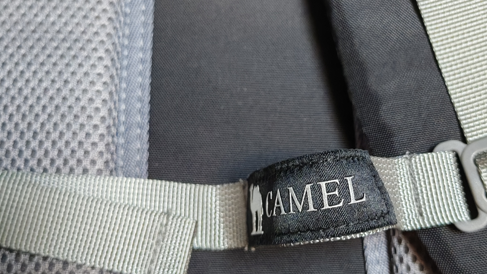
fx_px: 659
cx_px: 293
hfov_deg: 40.4
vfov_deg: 23.3
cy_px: 80
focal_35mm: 51
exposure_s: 1/33
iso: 1000
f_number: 1.95
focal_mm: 5.52
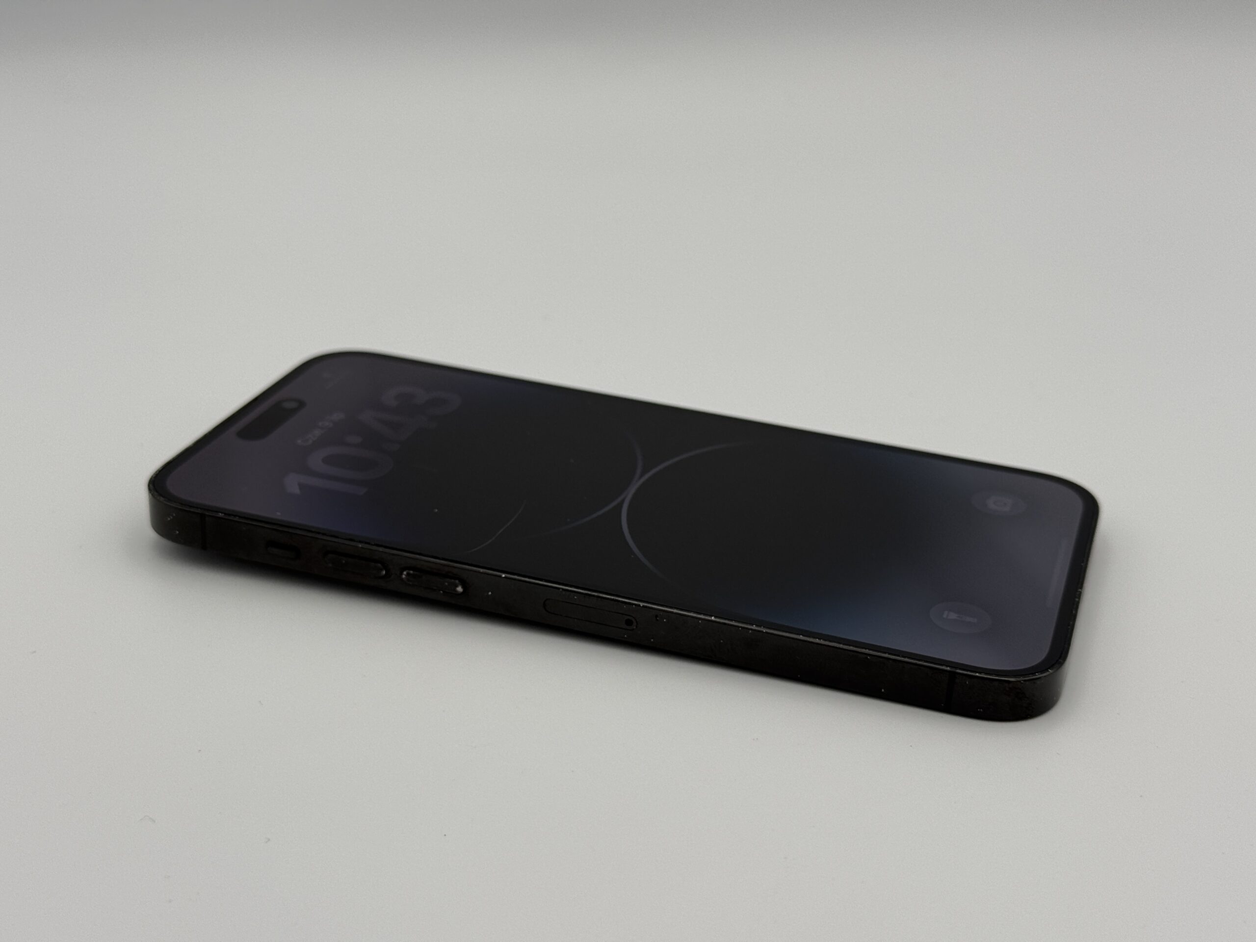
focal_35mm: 48
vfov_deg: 30.3
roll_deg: -1.6
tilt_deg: -24.7
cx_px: 628
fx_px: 1742
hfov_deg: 39.7
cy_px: 471
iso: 64
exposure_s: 1/1013
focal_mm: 6.76
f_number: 1.78
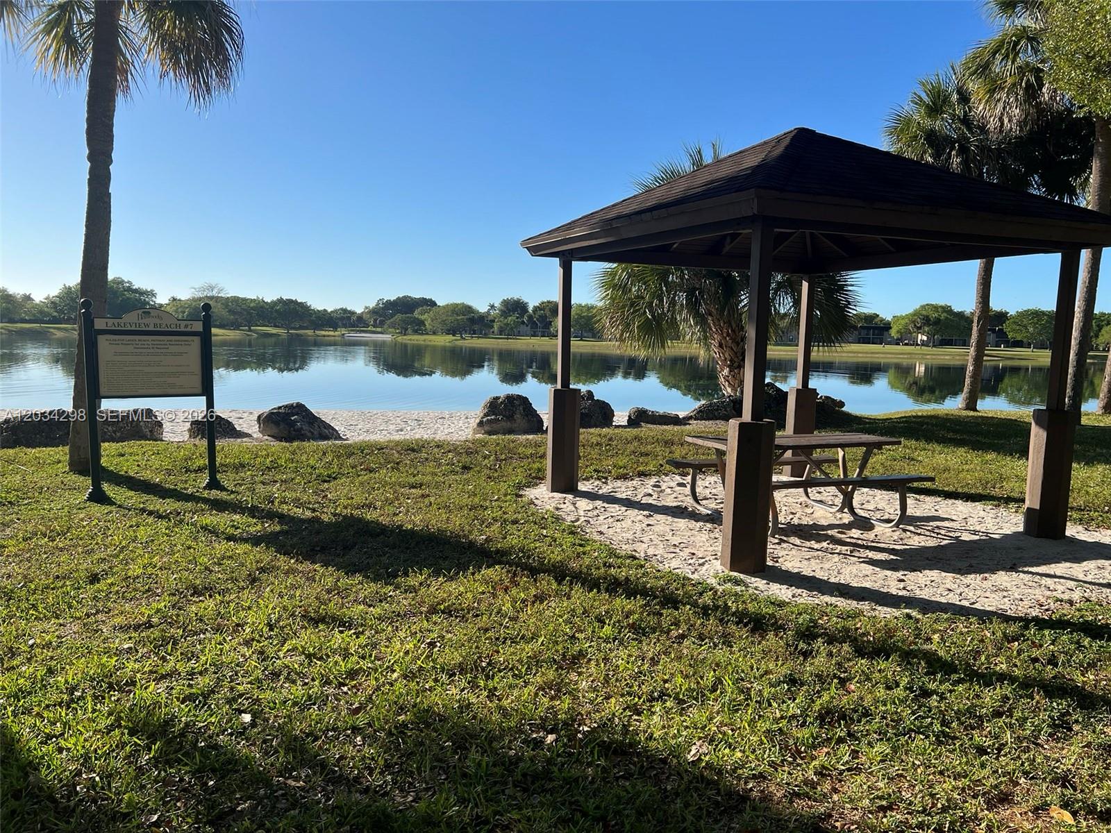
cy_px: 416
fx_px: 834
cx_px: 556
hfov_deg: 67.3
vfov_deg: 53.1
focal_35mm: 26
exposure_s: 1/3571
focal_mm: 5.7
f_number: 1.5
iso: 50
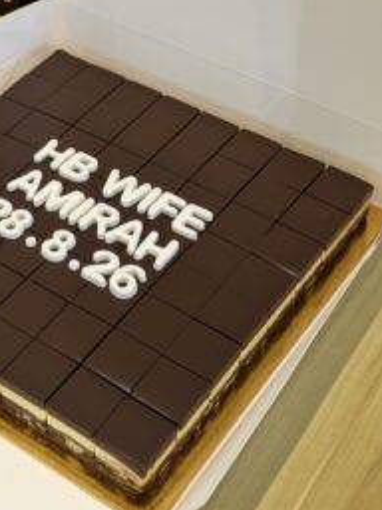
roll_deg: +2.3
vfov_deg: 25.9
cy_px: 181
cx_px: 90
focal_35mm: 75
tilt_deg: -43.8
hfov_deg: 19.5
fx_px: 1104
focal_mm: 6.76
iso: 200
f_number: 1.78
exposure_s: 1/50
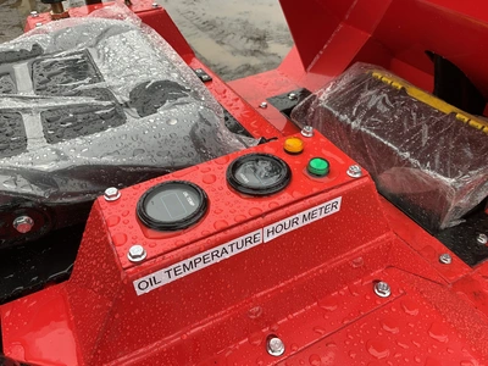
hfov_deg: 61.7
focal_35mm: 29
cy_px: 183
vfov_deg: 48.2
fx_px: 409
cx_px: 244
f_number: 1.8
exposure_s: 1/122
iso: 20
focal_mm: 3
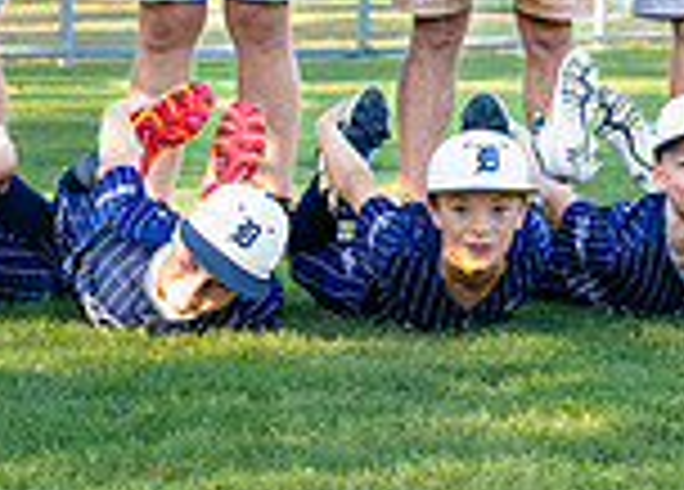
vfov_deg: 6.6
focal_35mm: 218
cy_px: 266
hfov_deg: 9.2
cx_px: 298
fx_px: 4241
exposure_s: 1/400
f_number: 3.5
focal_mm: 50
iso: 250
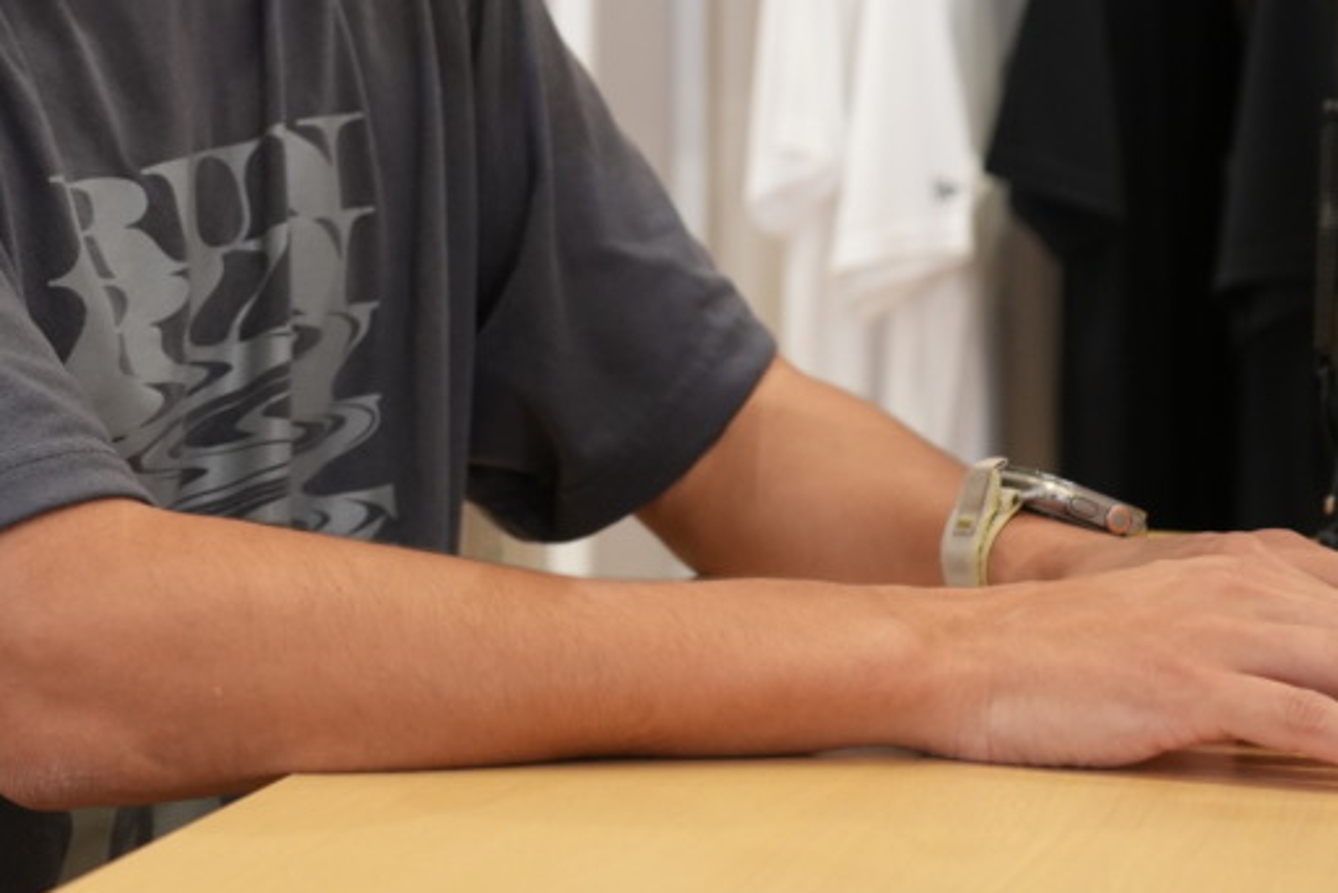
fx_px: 3903
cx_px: 411
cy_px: -83
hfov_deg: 19.4
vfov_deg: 12.8
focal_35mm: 105
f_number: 4.5
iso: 1000
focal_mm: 45
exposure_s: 1/100
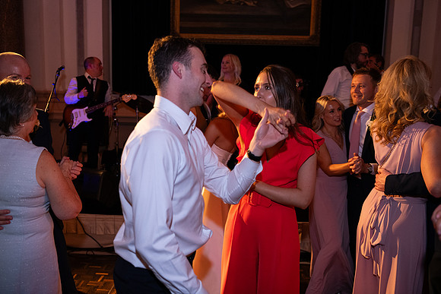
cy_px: 147
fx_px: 417
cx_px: 220
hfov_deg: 55.8
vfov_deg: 38.9
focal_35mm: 34
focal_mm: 34
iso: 1250
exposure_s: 1/160
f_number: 3.5
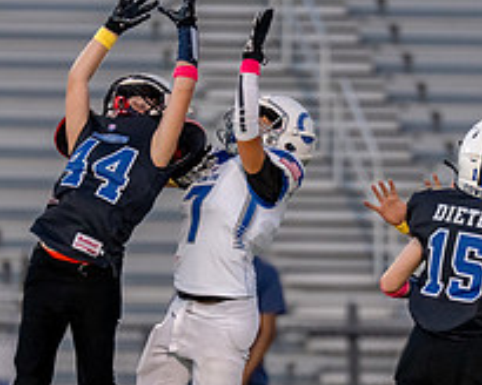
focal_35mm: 728
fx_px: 10385
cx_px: 218
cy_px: 221
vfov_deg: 2.1
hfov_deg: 2.7
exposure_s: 1/1250
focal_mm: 200
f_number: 2.8
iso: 1600
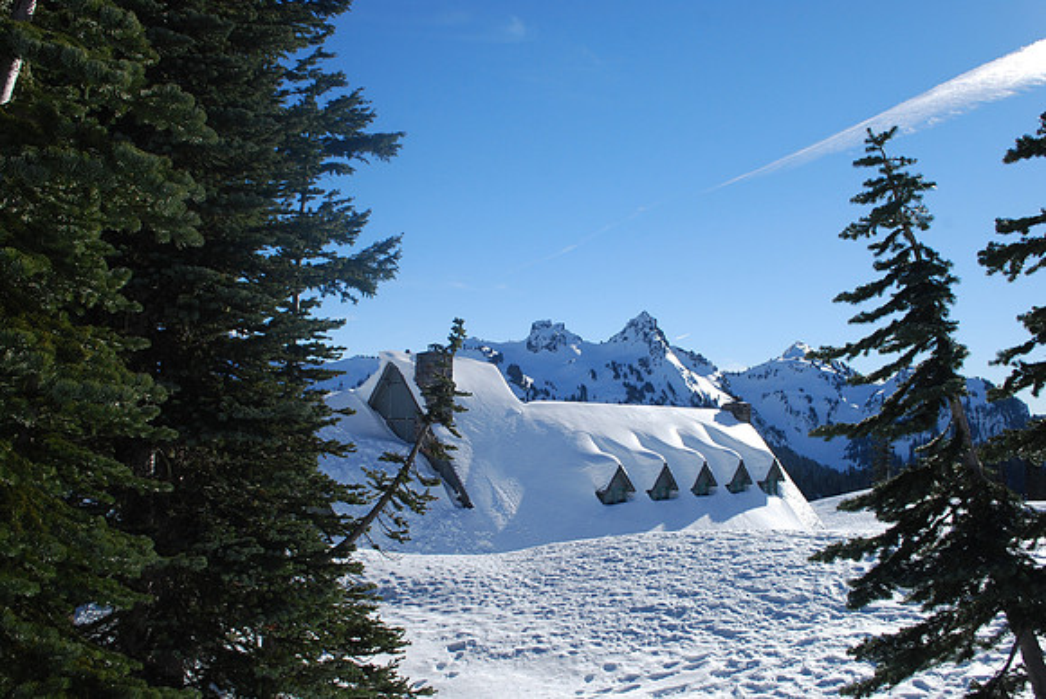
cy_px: 350
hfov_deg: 53.1
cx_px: 523
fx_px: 1047
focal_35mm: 36
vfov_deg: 37.0
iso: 200
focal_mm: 24
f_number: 9
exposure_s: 1/160
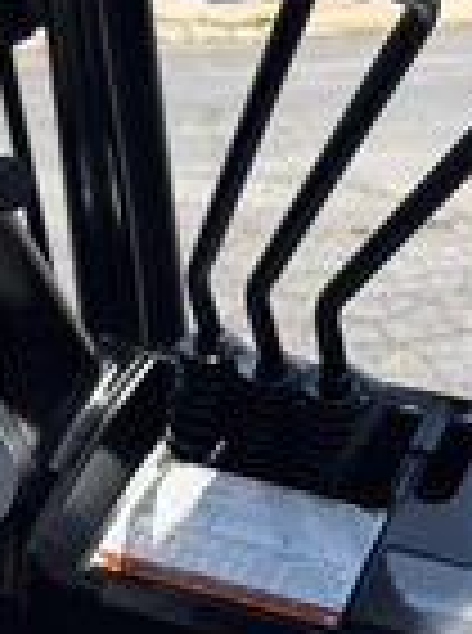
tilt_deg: -7.0
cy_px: -94
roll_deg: +3.1
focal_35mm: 74
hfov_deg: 19.5
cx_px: 58
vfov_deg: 24.3
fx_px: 1352
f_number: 1.6
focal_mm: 5.96
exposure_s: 1/2364
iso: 50
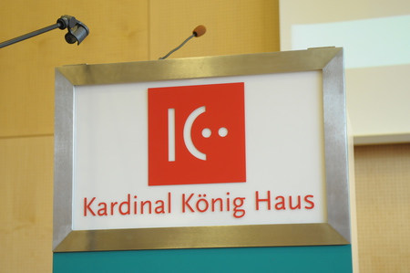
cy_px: 136
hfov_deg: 24.6
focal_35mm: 82
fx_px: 939
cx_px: 205
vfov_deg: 16.5
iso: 800
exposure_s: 1/80
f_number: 4
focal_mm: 55
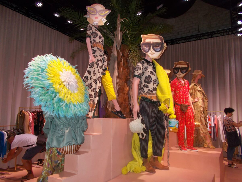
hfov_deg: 67.3
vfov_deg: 53.1
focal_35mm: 26
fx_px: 182
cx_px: 121
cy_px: 91
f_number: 3.2
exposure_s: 1/25
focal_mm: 4.6
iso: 200
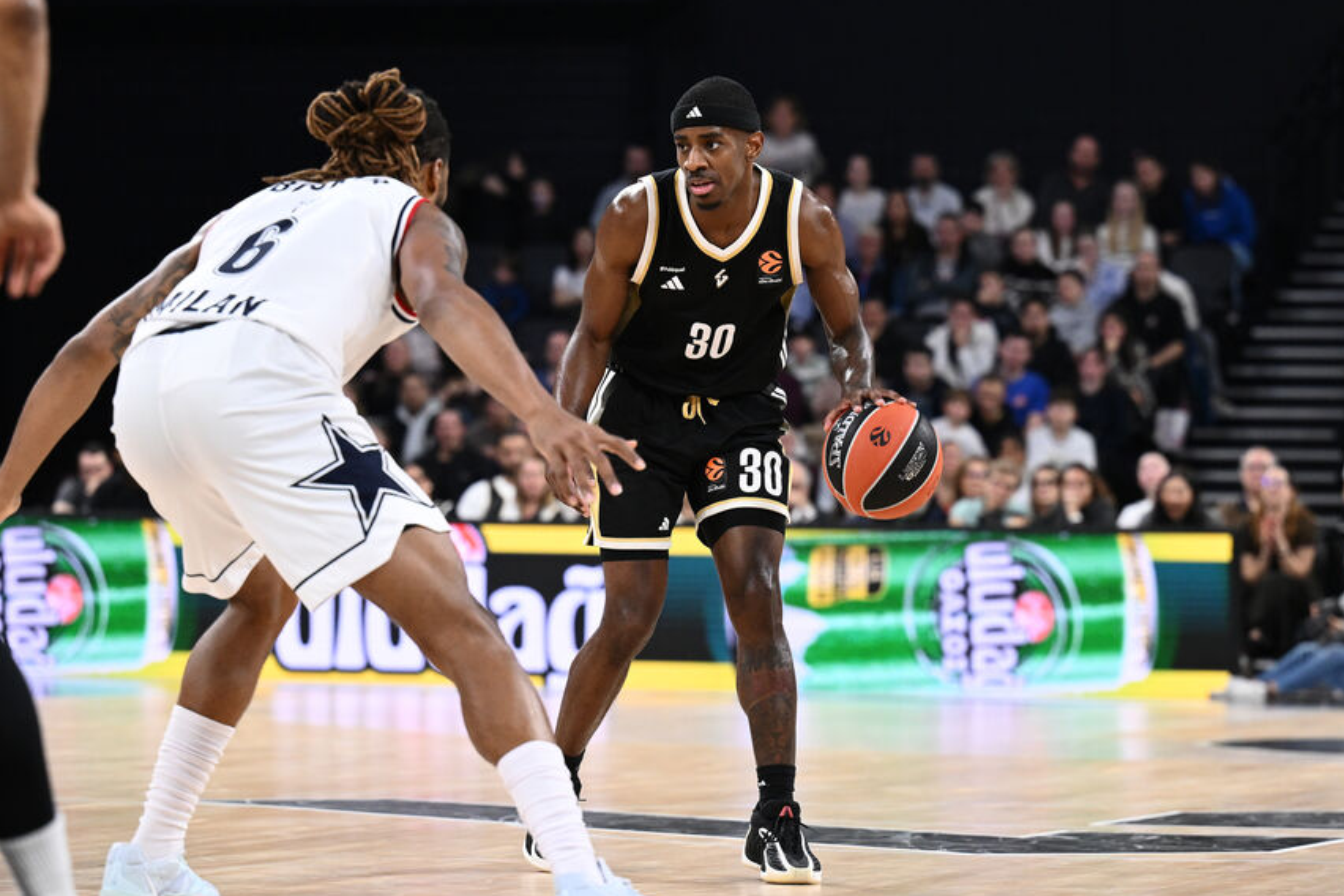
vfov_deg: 9.9
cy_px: 458
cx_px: 596
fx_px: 5152
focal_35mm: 138
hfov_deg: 14.9
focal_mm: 120
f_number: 3.2
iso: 2500
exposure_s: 1/1250
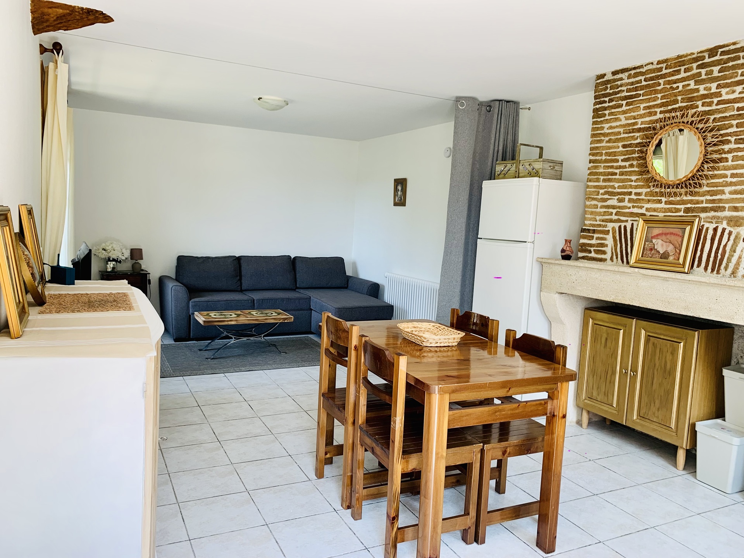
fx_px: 559
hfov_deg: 67.3
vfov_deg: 53.1
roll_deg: -3.0
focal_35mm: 26
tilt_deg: -5.6
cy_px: 279
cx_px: 372
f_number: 1.8
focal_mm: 4.25
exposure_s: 1/121
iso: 40
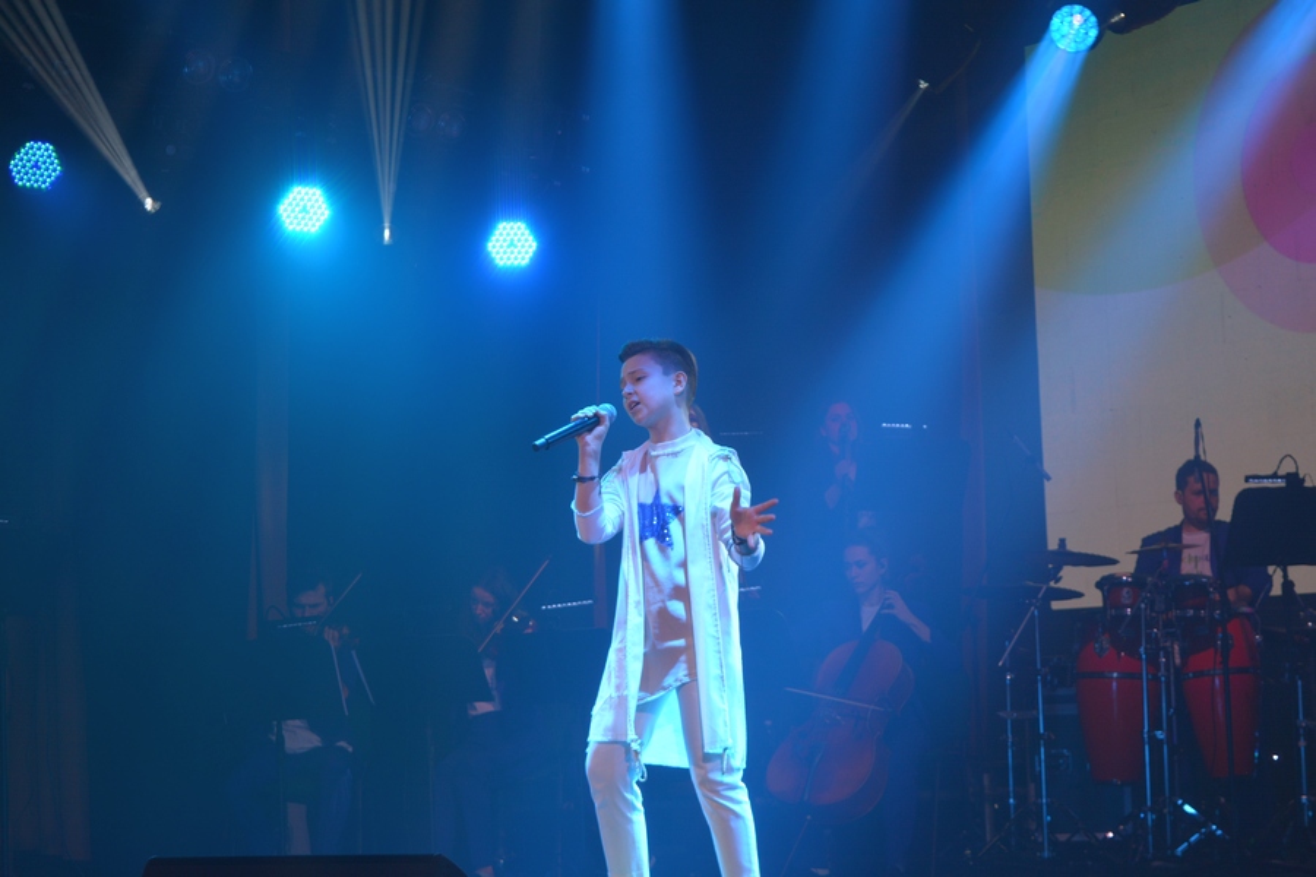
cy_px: 438
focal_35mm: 82
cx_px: 658
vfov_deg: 16.6
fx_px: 3016
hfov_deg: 24.6
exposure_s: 1/125
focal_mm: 55
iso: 400
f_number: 5.6
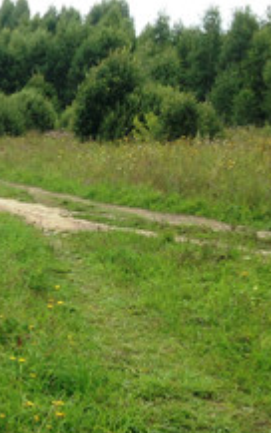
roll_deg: -2.0
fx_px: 1215
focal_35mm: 103
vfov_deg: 20.2
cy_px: 206
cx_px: -293
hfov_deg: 11.3
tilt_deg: -5.3
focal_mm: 4.12
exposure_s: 1/565
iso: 50
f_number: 2.4
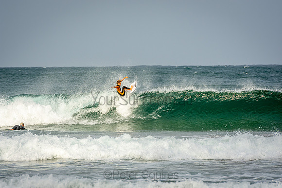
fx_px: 2350
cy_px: 94
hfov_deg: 6.9
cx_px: 141
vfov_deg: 4.6
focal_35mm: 300
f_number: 5.6
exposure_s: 1/1250
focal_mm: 200
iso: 200
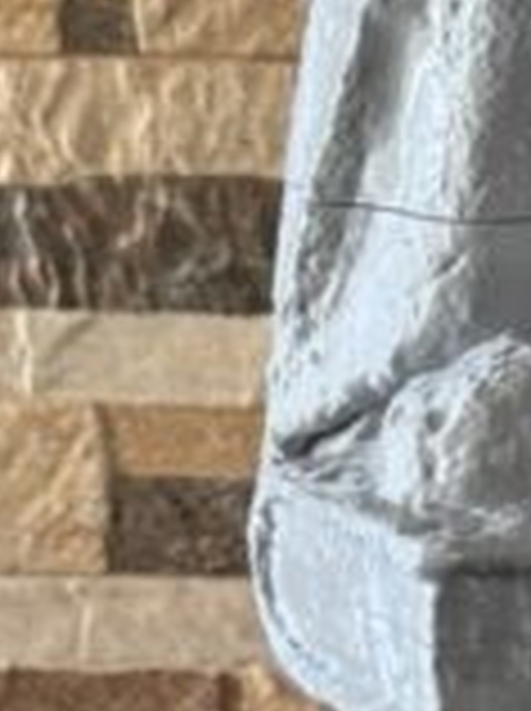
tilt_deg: -20.1
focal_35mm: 156
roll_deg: -0.4
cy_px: 860
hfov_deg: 9.1
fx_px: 3199
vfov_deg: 12.4
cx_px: 896
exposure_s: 1/74
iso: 200
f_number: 1.78
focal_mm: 6.76
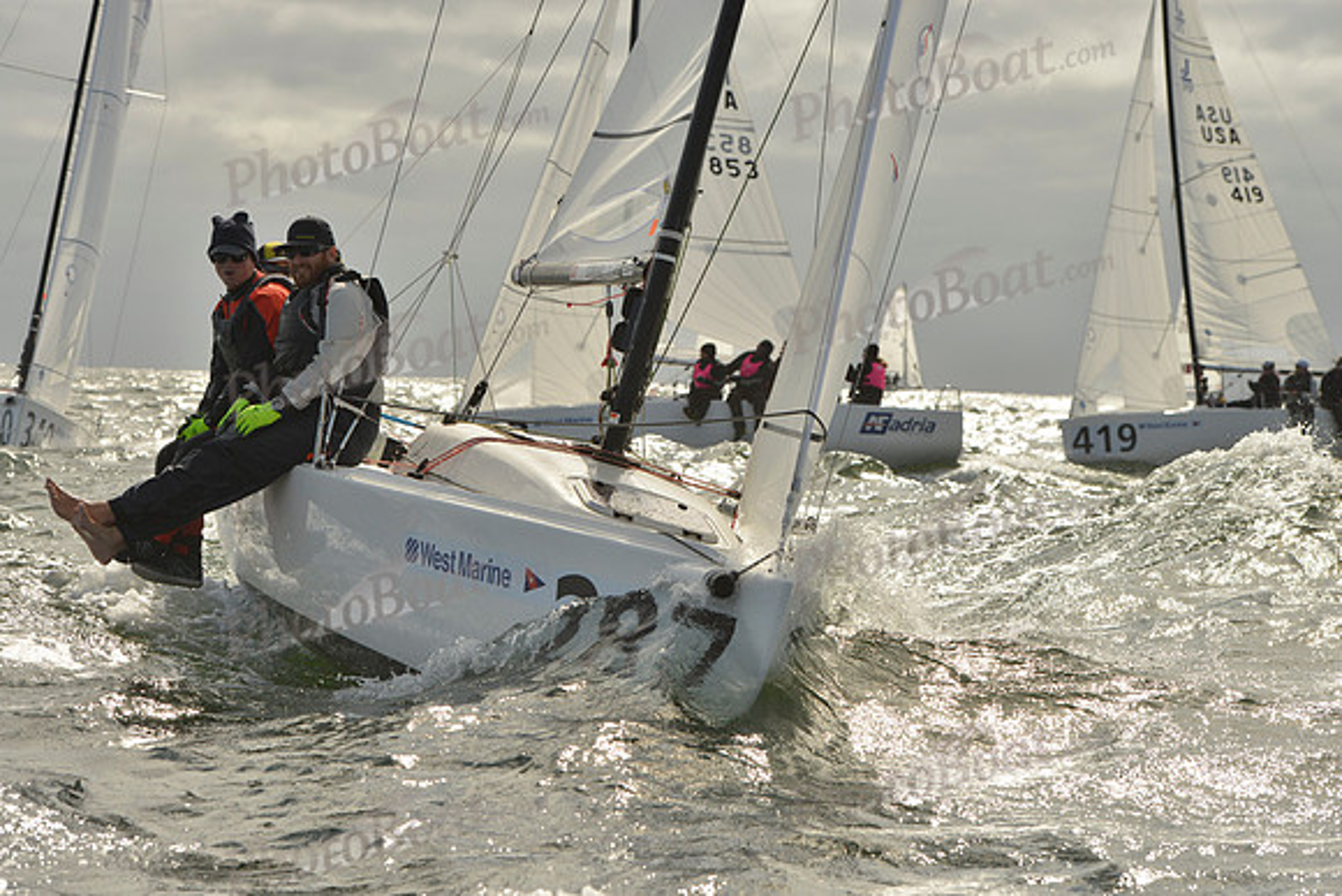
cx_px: 671
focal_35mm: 98
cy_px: 448
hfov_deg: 20.8
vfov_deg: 14.0
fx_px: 3654
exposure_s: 1/3200
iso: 400
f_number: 8
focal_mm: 98
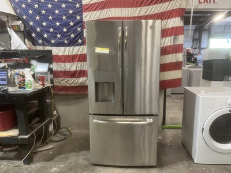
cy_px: 86
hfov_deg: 67.3
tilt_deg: -10.3
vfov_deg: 53.1
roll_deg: +0.0
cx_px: 116
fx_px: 174
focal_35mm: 26
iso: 125
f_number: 1.6
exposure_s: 1/60
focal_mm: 5.1
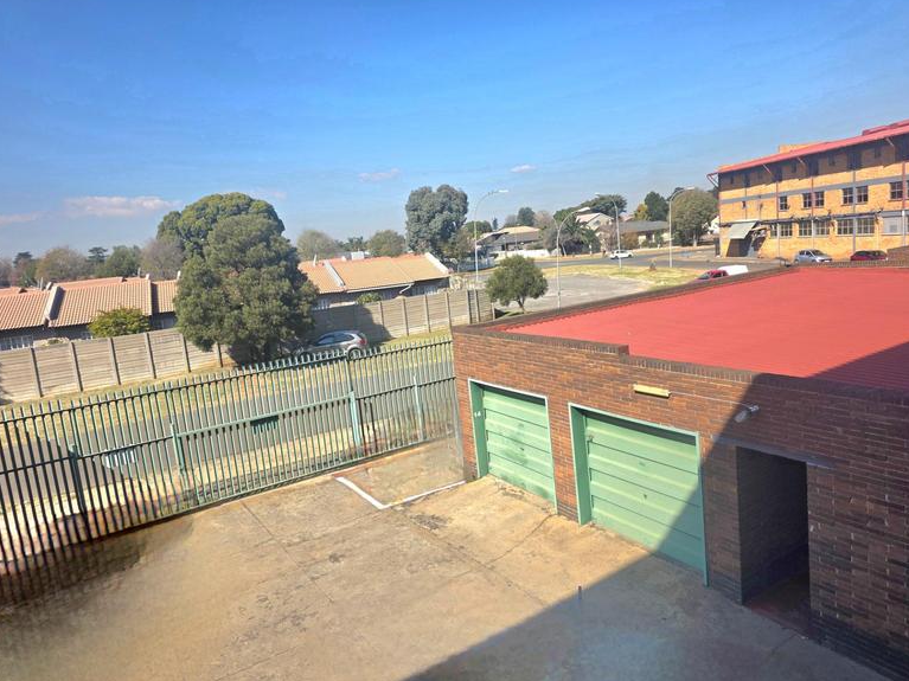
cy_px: 339
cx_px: 448
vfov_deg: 56.8
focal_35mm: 24
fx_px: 630
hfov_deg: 71.6
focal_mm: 6.3
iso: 80
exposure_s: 1/10000
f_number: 1.7
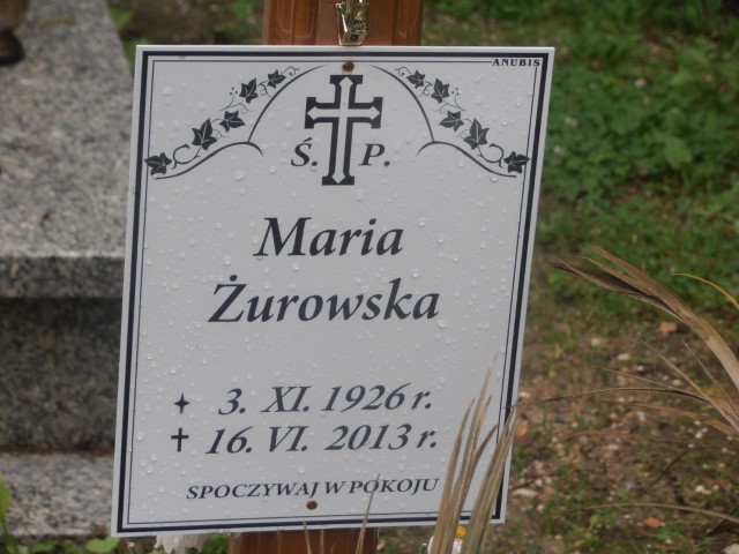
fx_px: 3544
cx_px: 370
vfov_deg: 8.9
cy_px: 277
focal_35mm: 166
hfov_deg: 11.9
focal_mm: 29.44
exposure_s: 1/250
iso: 80
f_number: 5.9
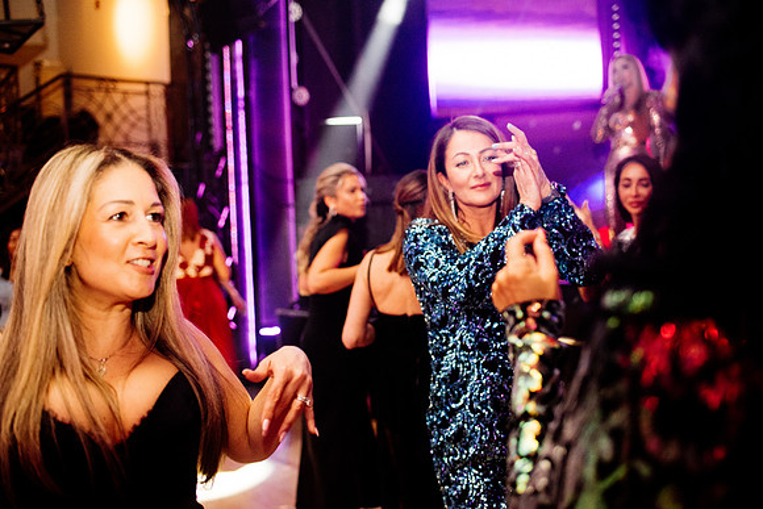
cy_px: 254
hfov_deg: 54.4
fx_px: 742
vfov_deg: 37.9
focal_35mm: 35
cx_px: 382
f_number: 2.2
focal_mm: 35
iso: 2000
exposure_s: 1/200
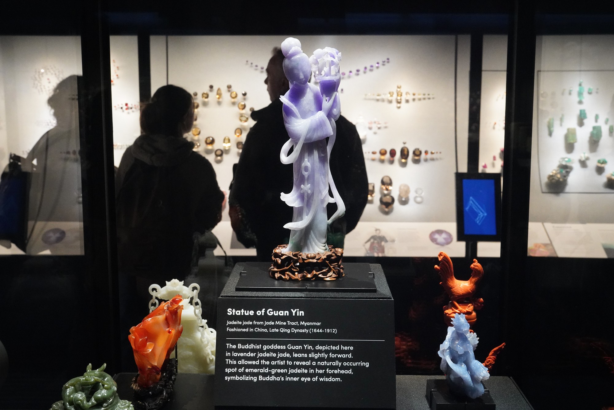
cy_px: 205
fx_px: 614
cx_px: 307
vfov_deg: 36.9
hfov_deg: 53.1
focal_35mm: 36
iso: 10000
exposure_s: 1/80
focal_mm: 36
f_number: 11
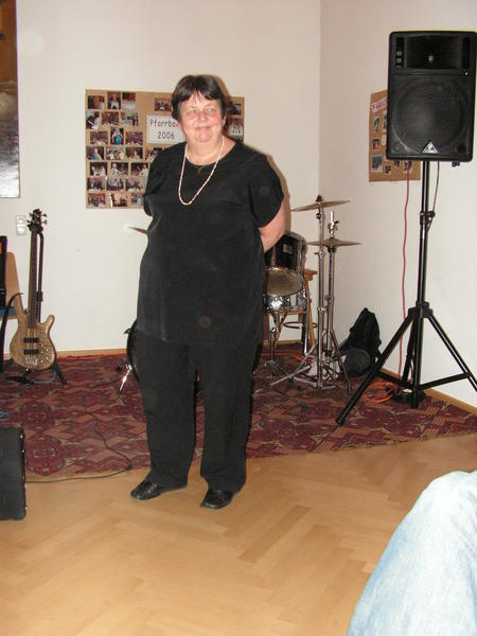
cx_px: 238
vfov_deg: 51.4
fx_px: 661
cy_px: 318
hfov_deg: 39.7
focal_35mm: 36
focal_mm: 6
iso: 160
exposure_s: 1/40
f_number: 3.2
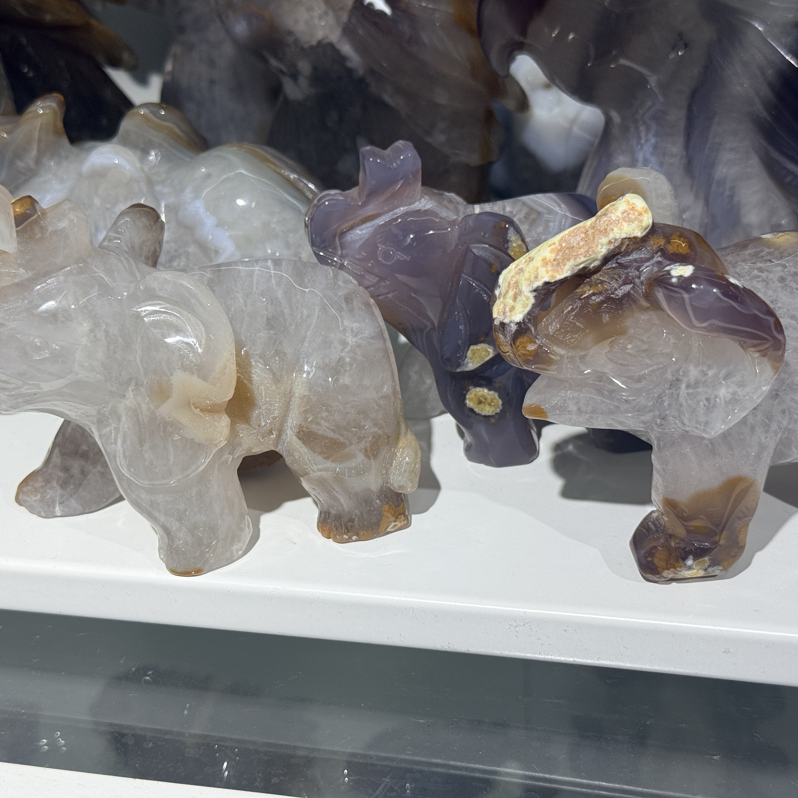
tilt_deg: -26.8
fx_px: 1487
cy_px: 396
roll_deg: +2.2
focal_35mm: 57
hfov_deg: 30.0
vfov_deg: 30.0
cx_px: 436
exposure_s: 1/493
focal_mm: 6.76
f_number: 1.78
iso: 64
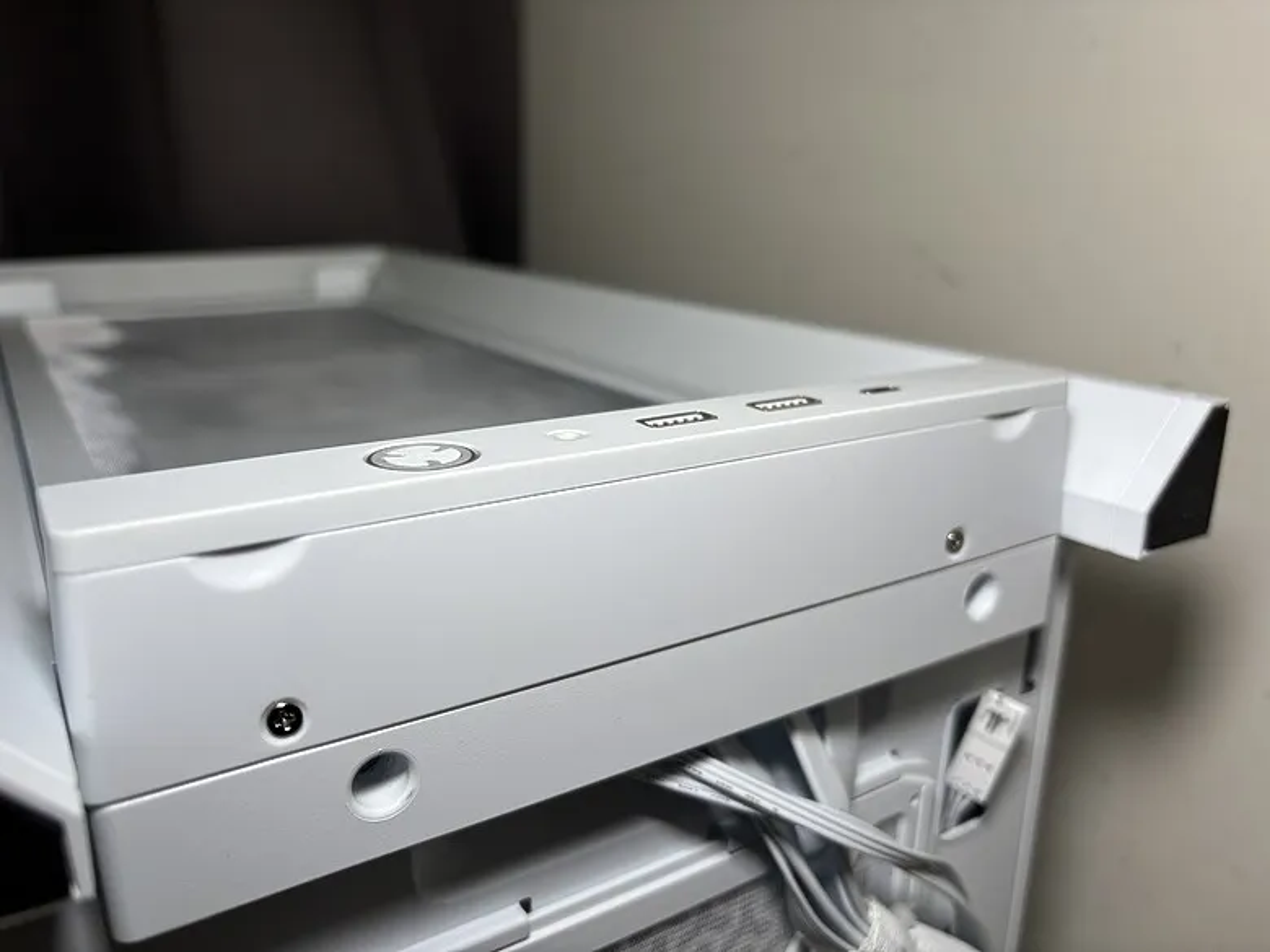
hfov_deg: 67.3
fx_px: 954
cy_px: 476
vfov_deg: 53.1
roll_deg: -0.3
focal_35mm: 26
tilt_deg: -17.2
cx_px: 635
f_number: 1.6
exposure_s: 1/120
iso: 40
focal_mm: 5.96
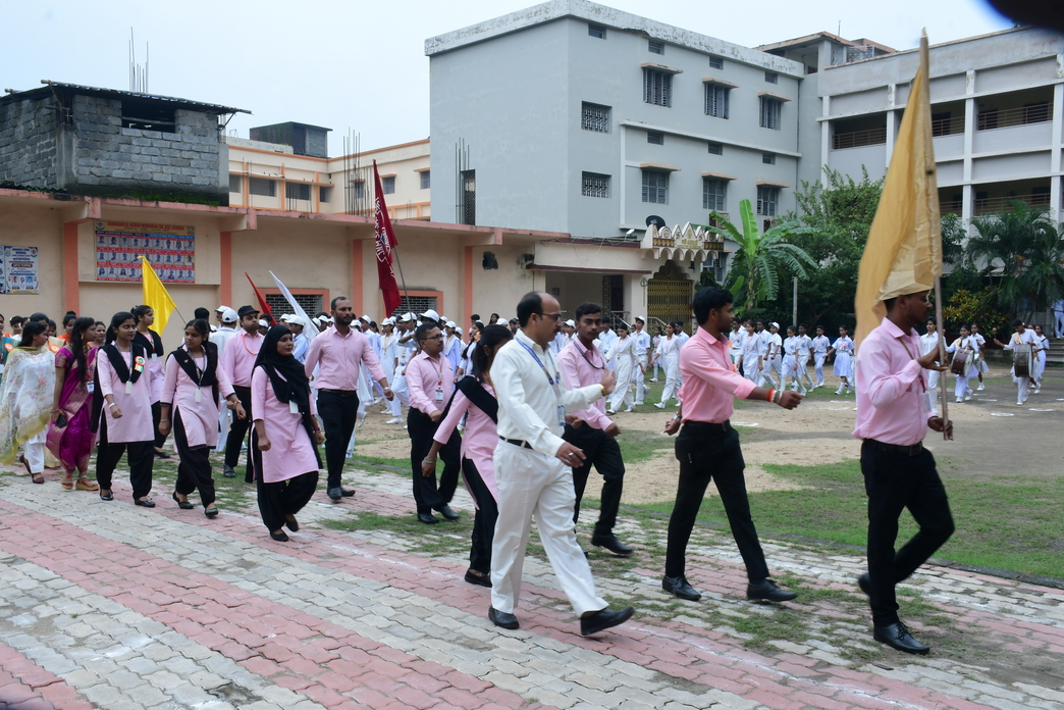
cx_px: 532
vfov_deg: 38.9
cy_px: 355
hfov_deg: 55.8
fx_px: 1005
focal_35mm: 34
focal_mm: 23
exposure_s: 1/100
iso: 320
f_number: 13
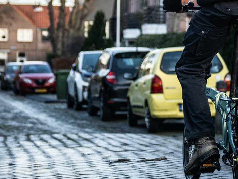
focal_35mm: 130
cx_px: 214
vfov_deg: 11.3
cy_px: 14
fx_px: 894
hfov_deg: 15.0
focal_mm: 48
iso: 200
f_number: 2.8
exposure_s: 1/1000
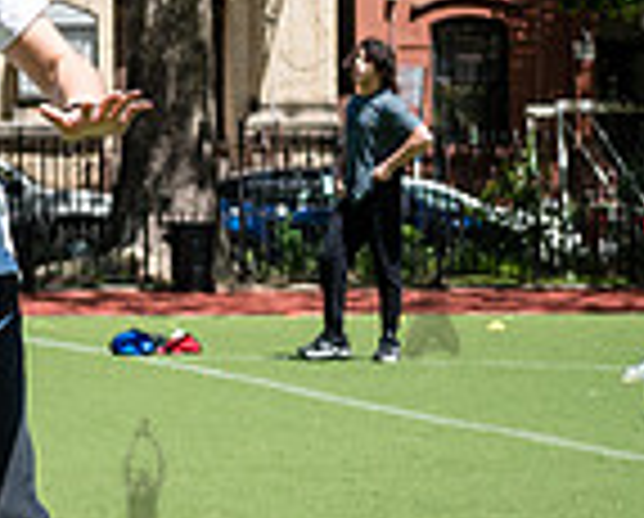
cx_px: -360
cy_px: 190
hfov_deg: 8.1
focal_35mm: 233
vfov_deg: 6.7
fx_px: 4450
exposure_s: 1/1000
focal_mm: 52
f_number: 4.5
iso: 200
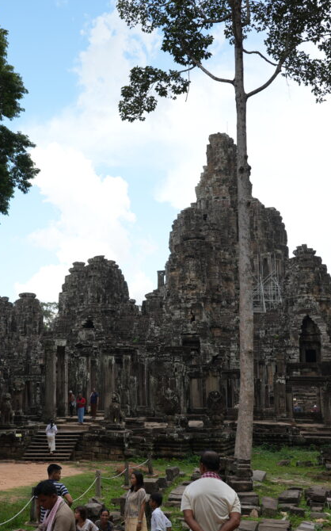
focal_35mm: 53
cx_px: 44
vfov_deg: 38.2
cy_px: 262
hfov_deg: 23.8
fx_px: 766
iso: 100
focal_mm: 34
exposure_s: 1/160
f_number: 6.3
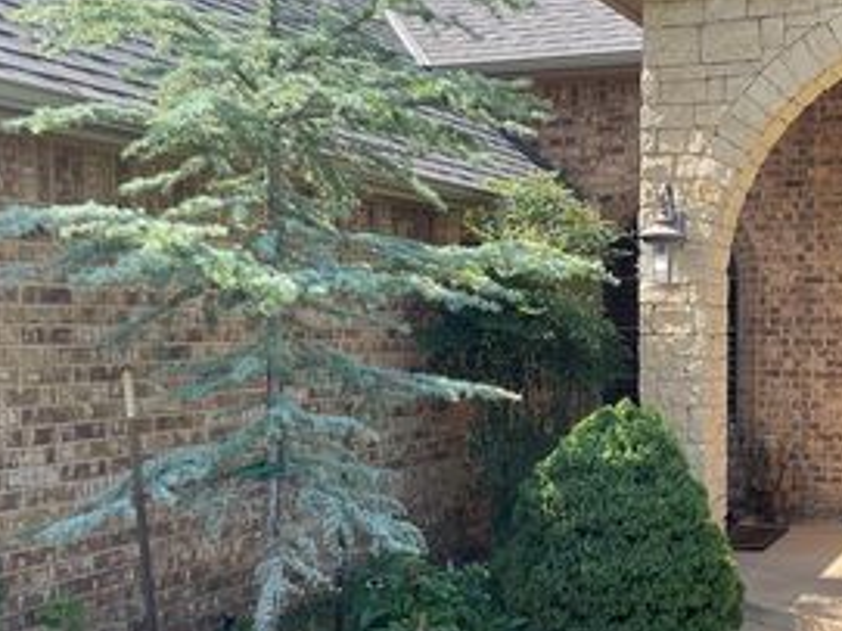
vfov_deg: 30.1
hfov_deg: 38.5
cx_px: 646
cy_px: 403
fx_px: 1167
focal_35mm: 48
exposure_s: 1/895
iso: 32
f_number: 1.6
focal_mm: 4.2
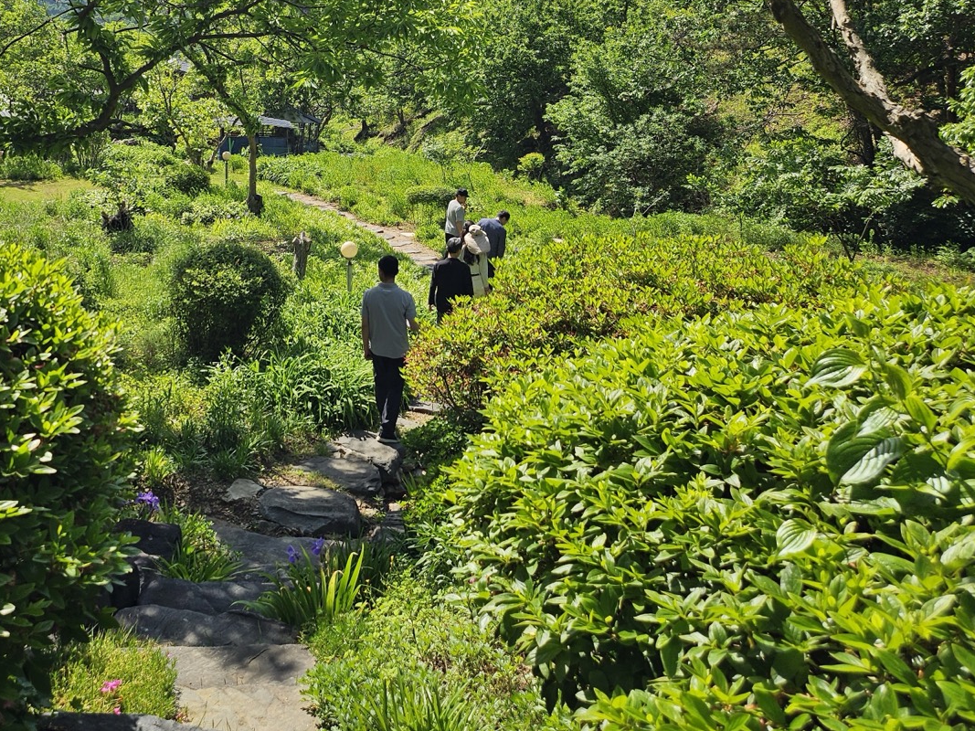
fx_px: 1014
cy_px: 184
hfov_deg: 49.9
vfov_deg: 38.6
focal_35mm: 36
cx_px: 283
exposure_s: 1/3117
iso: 50
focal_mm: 5
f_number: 1.8
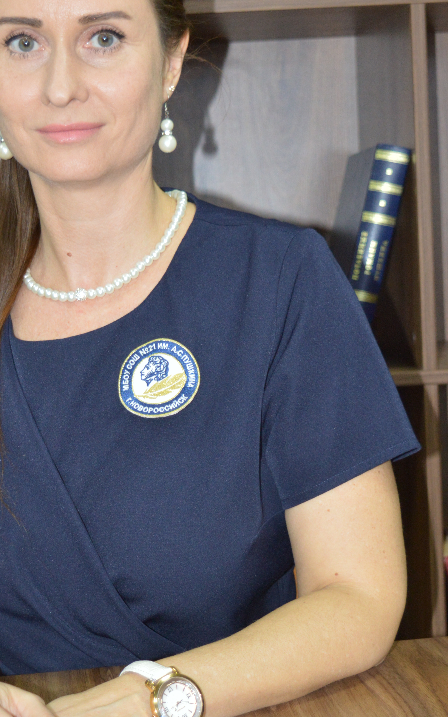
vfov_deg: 22.8
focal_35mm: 91
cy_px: 372
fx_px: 1778
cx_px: 113
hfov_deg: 14.3
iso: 800
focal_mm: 38
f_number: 4.8
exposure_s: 1/60
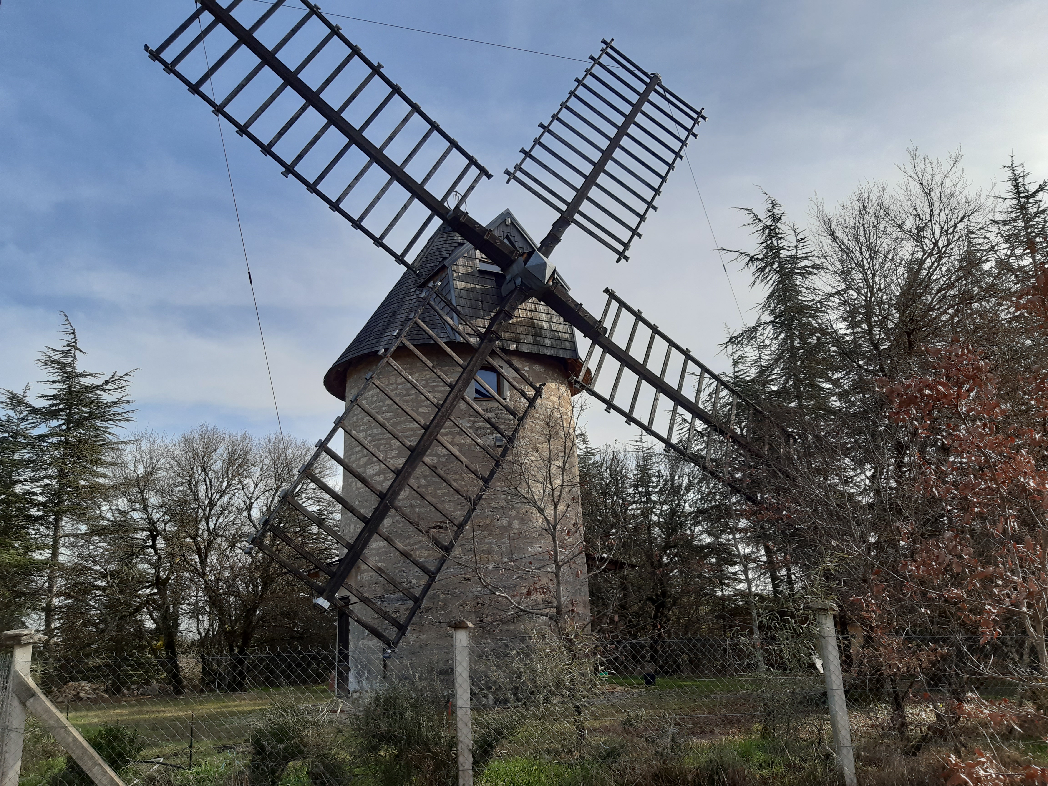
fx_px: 787
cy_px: 393
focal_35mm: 26
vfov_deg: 53.1
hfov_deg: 67.3
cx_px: 524
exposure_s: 1/2137
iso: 40
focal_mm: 3.92
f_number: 1.7
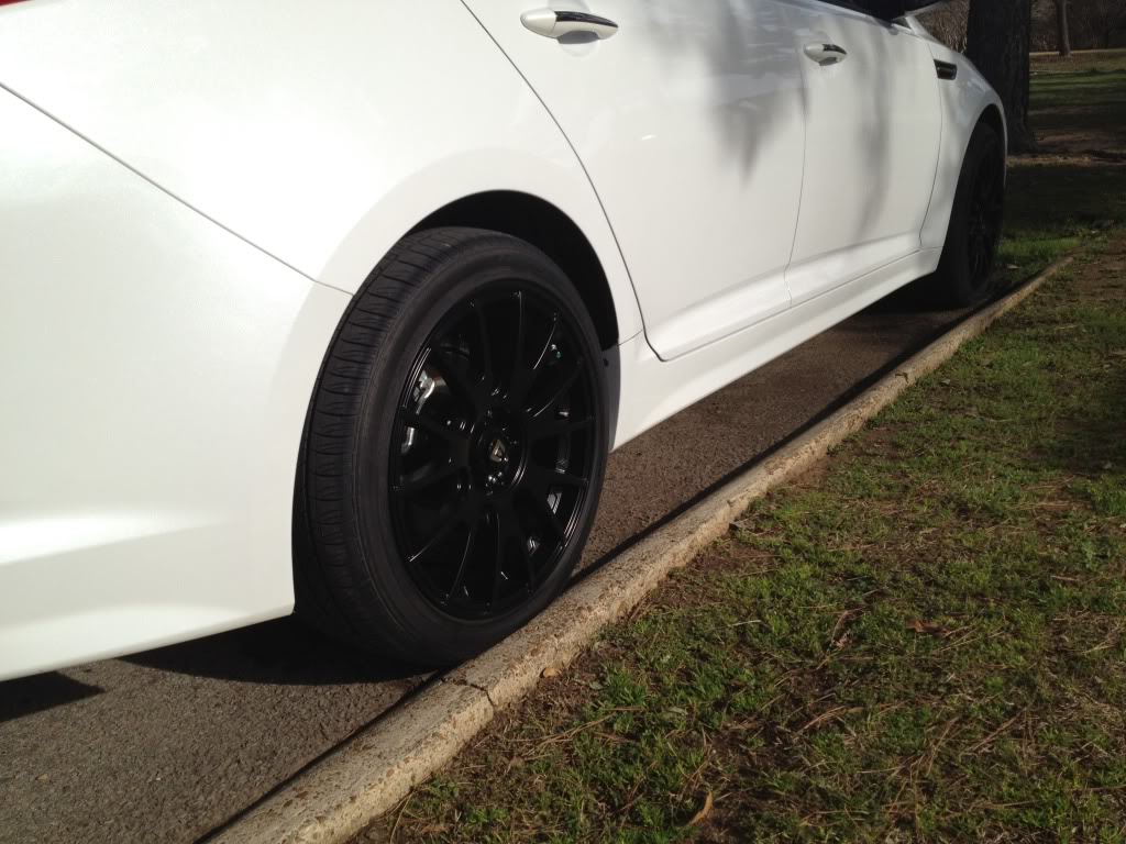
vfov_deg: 40.7
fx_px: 1138
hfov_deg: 52.6
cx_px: 563
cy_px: 422
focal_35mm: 35
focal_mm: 4.3
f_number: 2.4
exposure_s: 1/2208
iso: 64
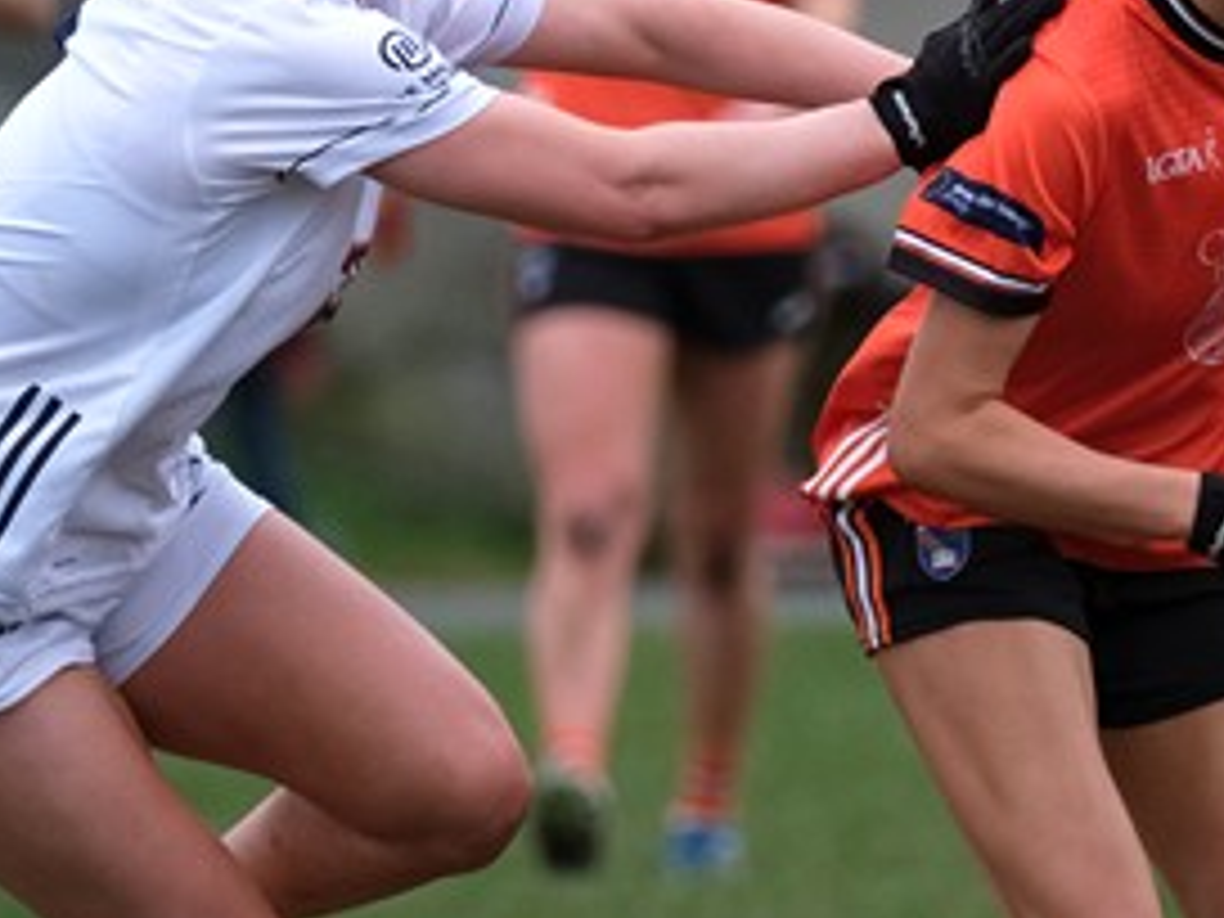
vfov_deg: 1.3
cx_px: 756
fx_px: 41865
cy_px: 184
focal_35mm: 1184
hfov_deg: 1.7
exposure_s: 1/1000
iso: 1600
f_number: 5.6
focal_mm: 372.6
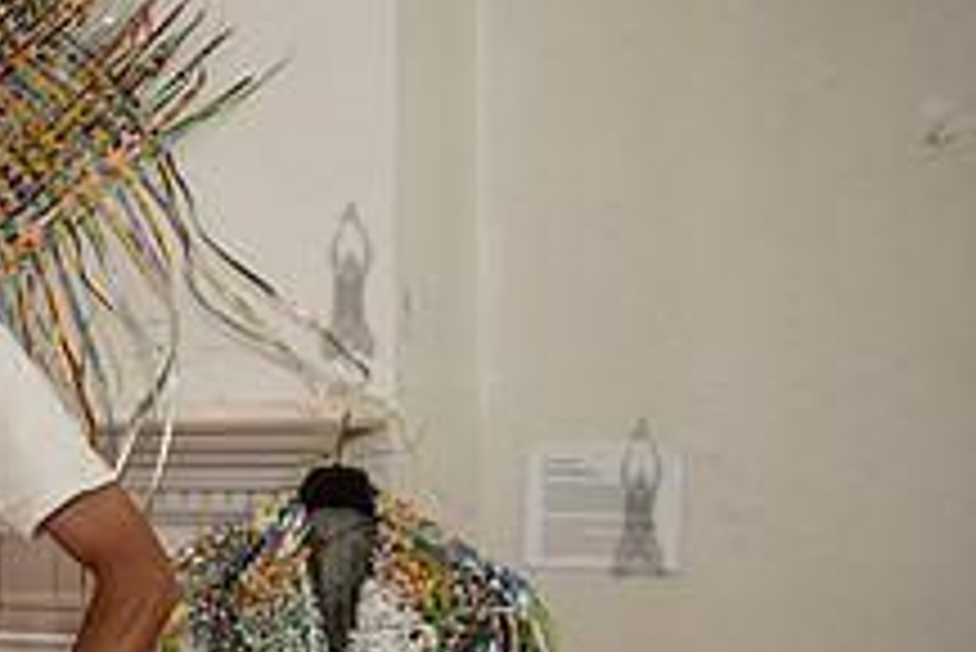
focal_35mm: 72
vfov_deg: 18.8
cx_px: -234
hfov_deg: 24.9
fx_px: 1953
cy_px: 497
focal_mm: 27
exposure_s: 1/200
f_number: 4.5
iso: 800
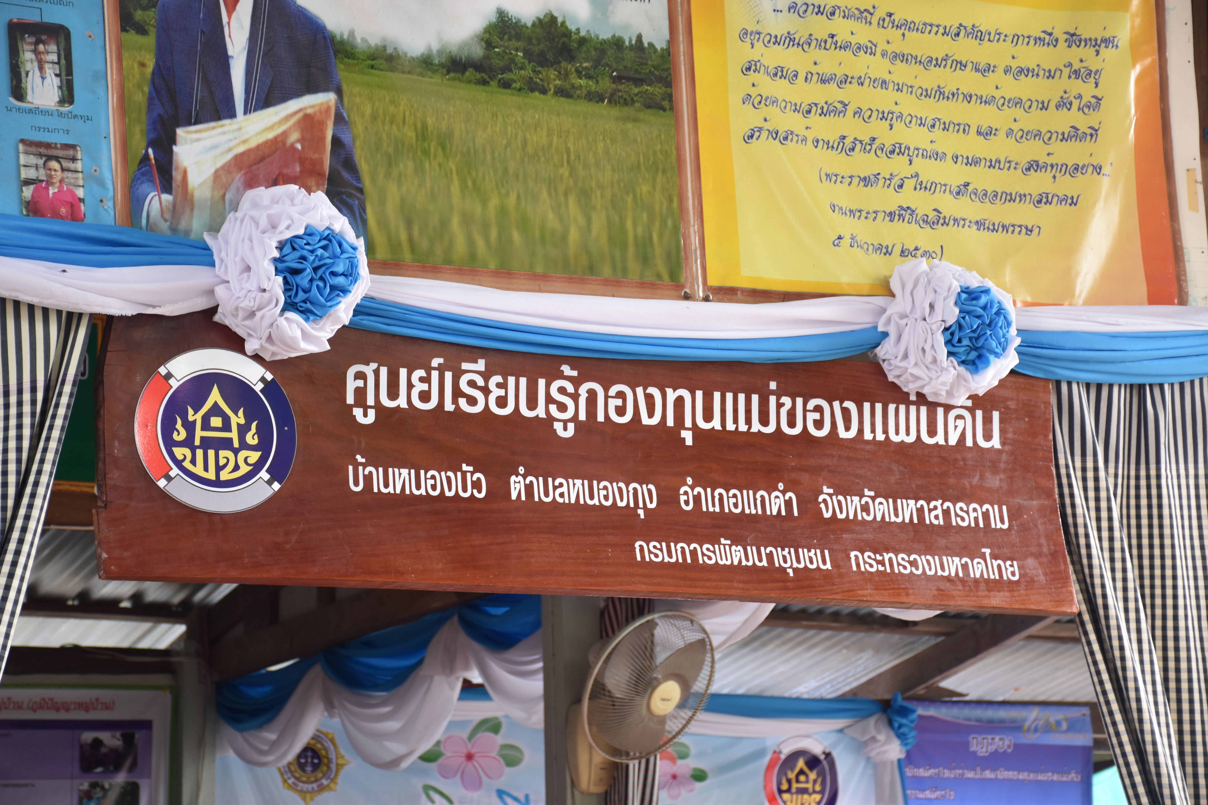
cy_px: 402
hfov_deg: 19.5
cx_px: 604
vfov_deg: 13.0
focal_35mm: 105
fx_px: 3523
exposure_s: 1/60
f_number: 5
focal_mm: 70
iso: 500
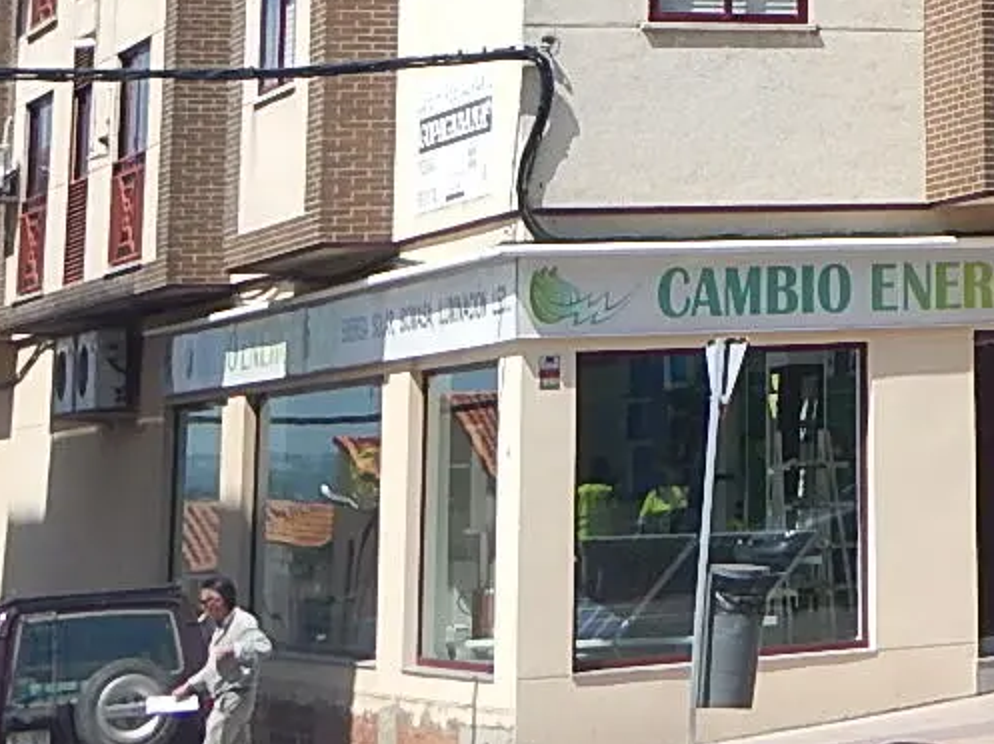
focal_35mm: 116
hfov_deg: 15.7
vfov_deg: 12.1
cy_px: -428
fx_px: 3329
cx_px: 1446
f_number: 4
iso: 125
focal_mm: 6.5
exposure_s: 1/800
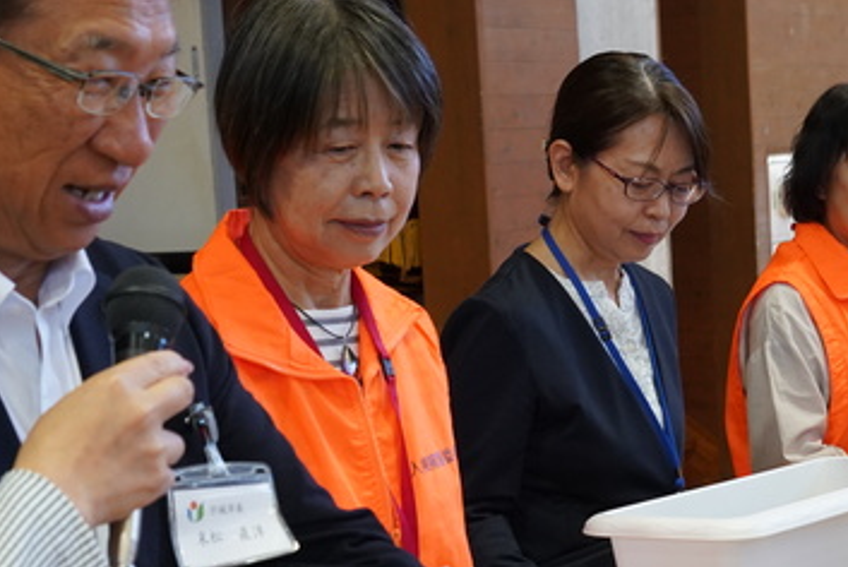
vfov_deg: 15.9
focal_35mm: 86
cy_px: 383
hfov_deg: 23.5
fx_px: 2027
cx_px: 598
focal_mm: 38
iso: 2500
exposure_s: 1/125
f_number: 6.3
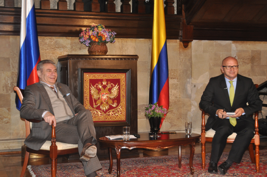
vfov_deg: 22.6
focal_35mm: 60
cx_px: 134
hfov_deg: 33.4
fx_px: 444
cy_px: 88
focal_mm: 40
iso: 800
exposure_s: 1/60
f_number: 4.2
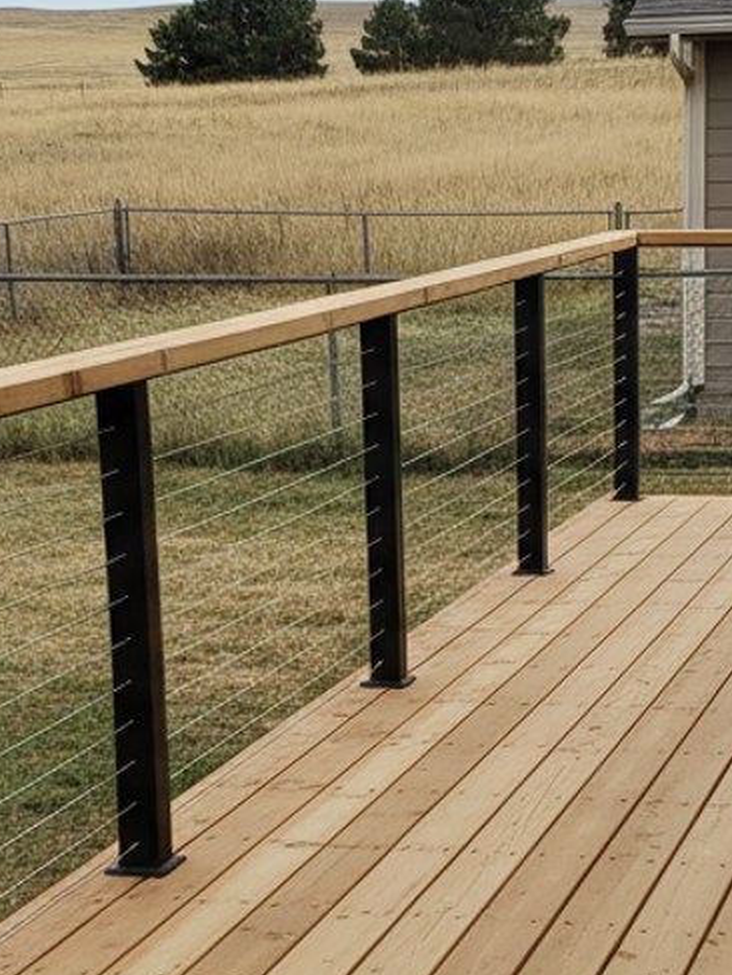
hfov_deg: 22.8
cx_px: 516
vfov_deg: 30.1
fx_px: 1804
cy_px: 615
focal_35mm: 64
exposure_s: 1/1228
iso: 692
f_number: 1.5
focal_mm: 5.7
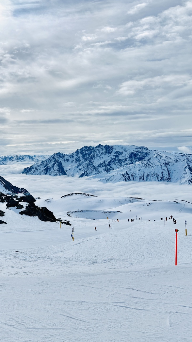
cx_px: -4
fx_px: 317
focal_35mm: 35
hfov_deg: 31.0
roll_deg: +0.7
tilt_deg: -1.1
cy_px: 171
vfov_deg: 56.6
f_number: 1.78
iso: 64
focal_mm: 6.76
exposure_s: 1/12346
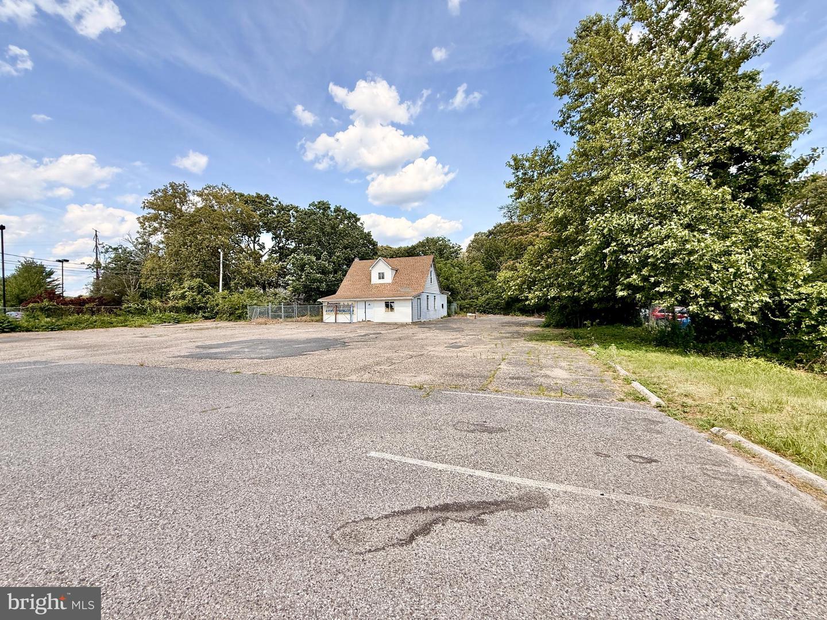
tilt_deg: -0.4
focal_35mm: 14
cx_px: 414
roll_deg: +1.8
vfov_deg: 85.7
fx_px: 334
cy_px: 310
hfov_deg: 102.1
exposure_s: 1/1613
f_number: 2.2
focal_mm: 2.22
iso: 50
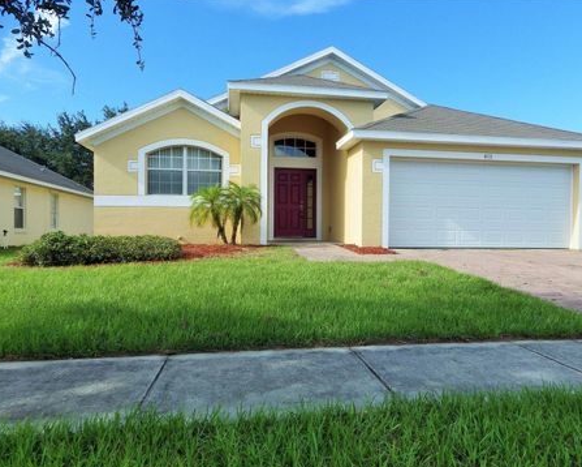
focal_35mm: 24
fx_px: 414
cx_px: 305
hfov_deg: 70.2
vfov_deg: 58.8
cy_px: 239
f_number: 3.1
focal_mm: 4
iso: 100
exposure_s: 1/640
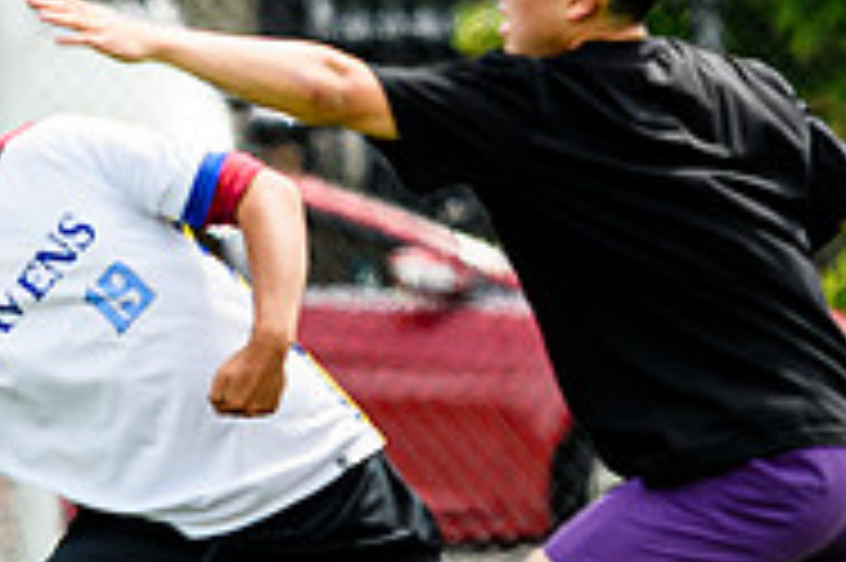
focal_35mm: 1657
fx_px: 38905
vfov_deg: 0.8
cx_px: 523
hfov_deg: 1.2
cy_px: 505
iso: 140
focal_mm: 200
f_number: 3.2
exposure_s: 1/1250
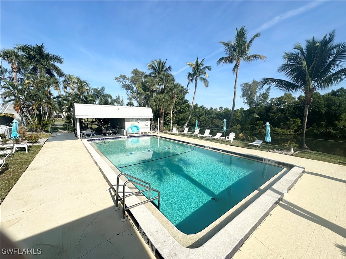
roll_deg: -0.6
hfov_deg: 102.1
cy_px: 130
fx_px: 140
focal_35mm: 14
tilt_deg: -5.3
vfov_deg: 85.7
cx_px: 173
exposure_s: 1/2817
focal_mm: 2.22
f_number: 2.2
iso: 50
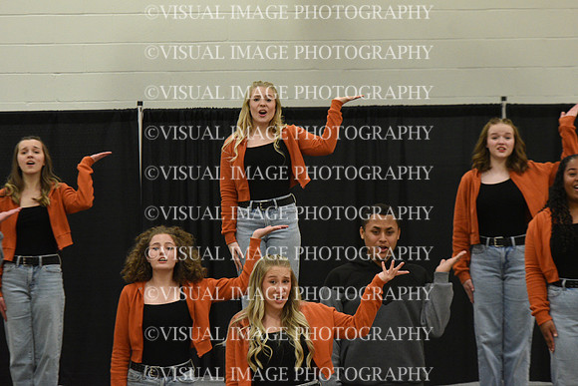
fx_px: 3212
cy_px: 193
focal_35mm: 200
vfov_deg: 6.9
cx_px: 289
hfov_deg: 10.3
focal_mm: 200
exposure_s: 1/200
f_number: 6.3
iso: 6400
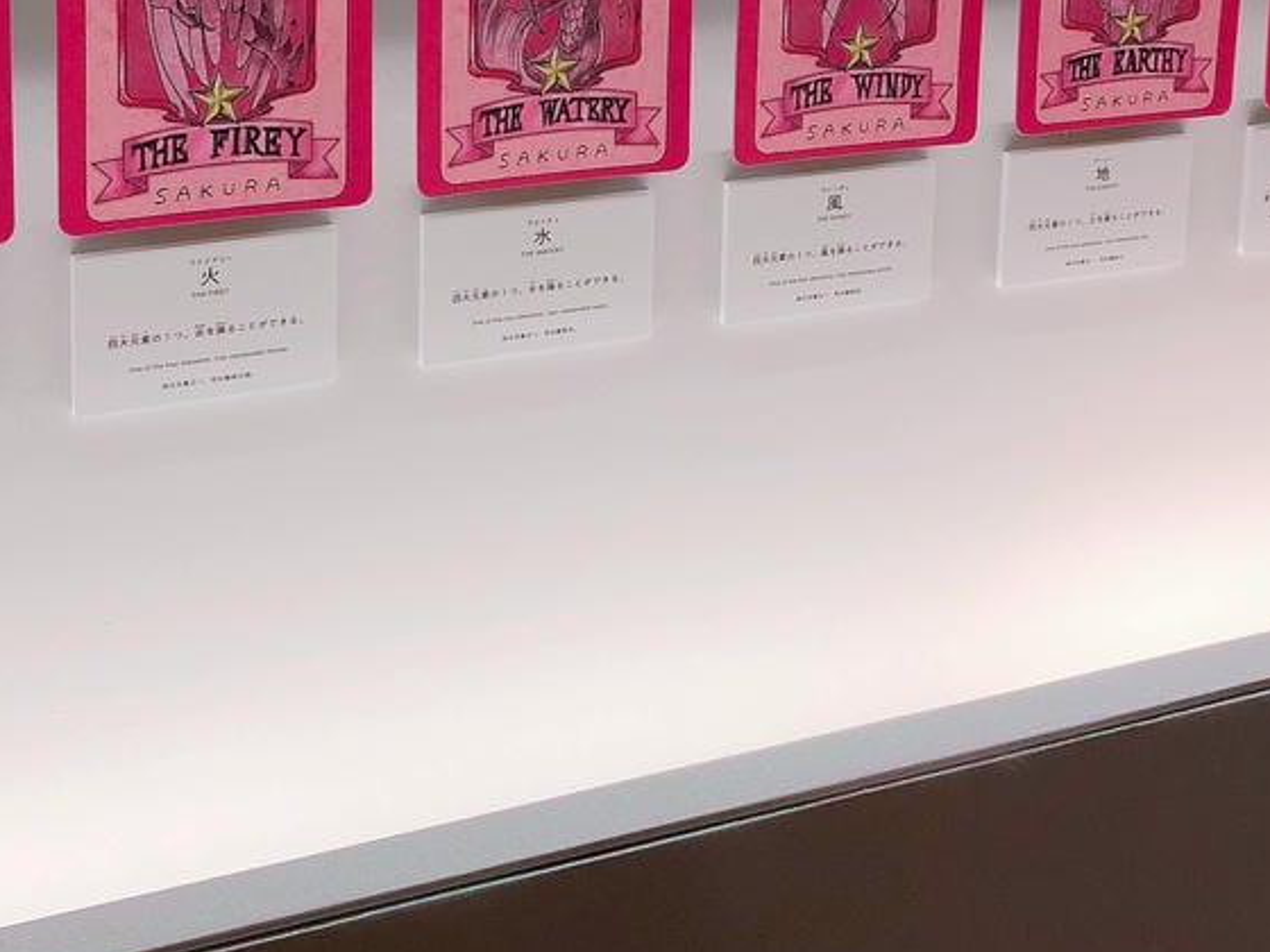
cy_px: -34
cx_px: 449
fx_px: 2201
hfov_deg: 32.0
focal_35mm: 60
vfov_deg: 23.3
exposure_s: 1/100
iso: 25
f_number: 1.8
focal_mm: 3.99
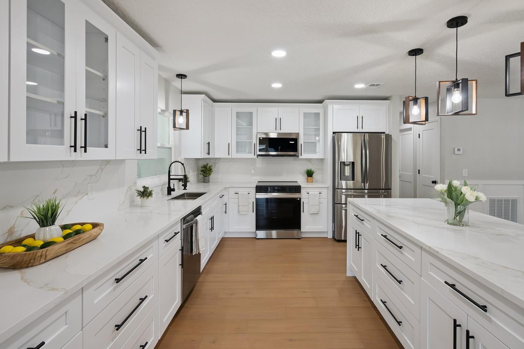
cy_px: 156
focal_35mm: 18
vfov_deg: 67.2
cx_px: 275
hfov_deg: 89.9
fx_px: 262
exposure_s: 1/50
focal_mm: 16
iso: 500
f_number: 8
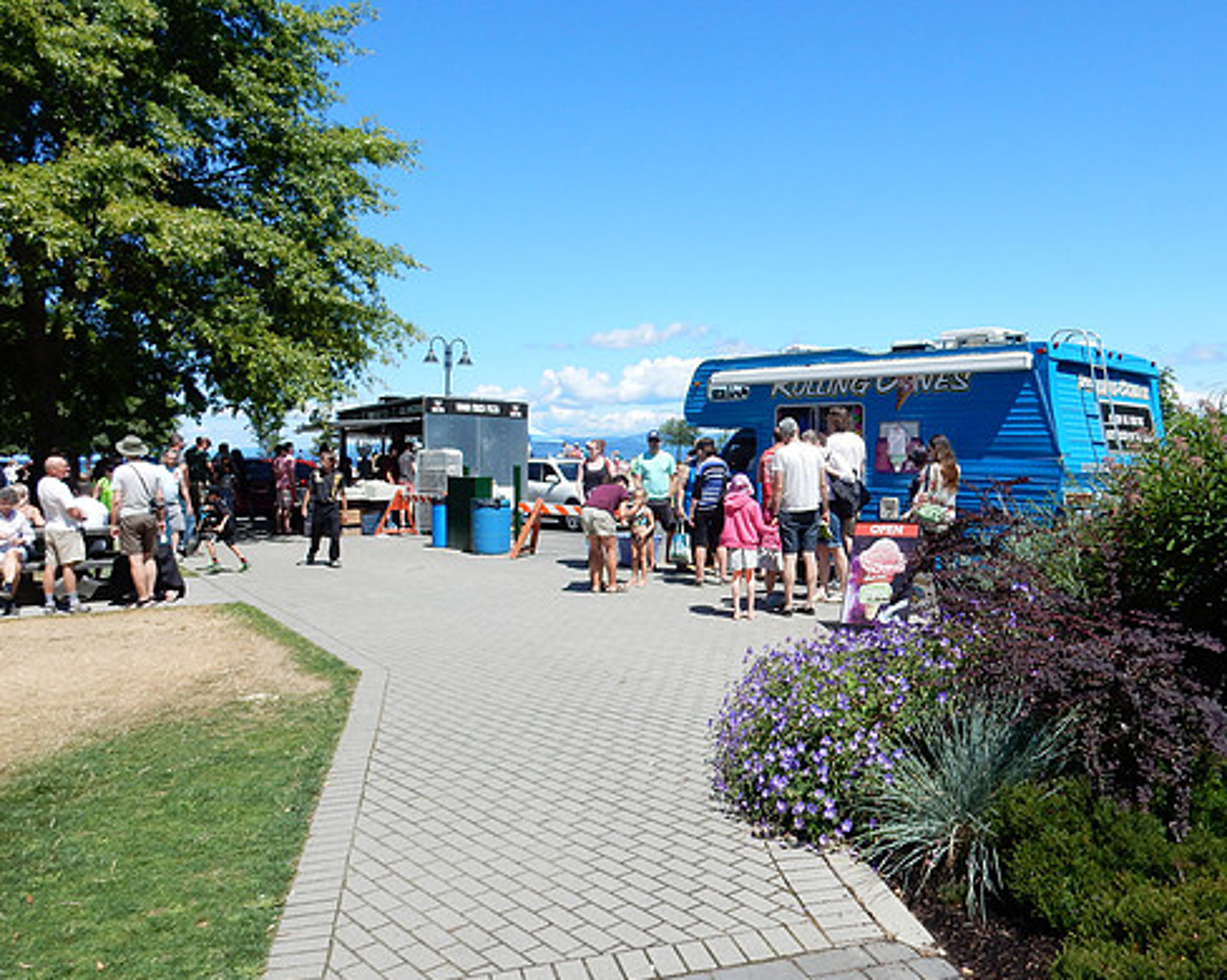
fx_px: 1053
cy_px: 469
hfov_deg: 60.3
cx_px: 689
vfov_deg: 49.9
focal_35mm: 29
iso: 125
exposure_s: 1/1250
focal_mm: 4.5
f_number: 3.7
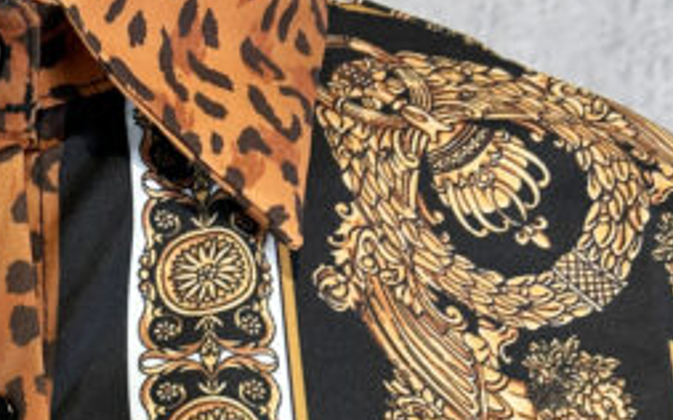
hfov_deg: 22.5
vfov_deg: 13.3
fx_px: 1595
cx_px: -69
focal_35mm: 87
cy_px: 795
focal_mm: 5.7
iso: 64
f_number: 1.5
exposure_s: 1/100
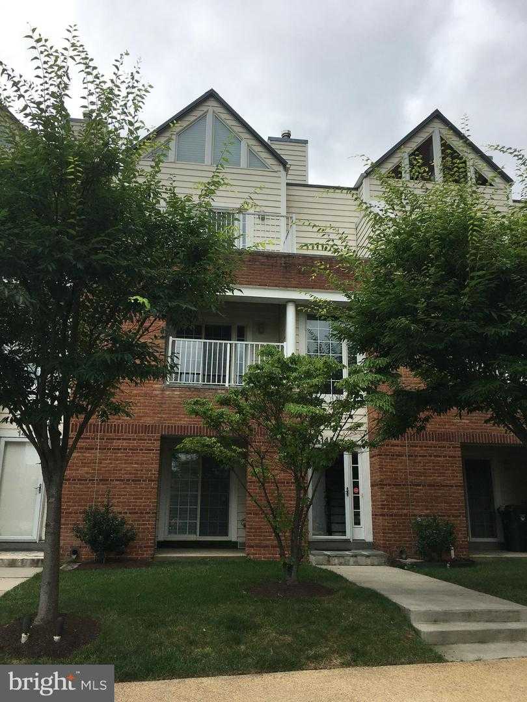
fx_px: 589
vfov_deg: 61.7
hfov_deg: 48.2
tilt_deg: +15.2
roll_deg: -1.2
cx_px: 264
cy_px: 351
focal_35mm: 29
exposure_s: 1/1538
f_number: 2.2
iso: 25
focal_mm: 4.15
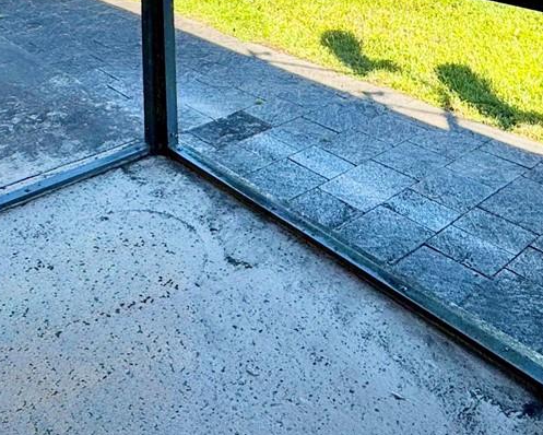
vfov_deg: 28.7
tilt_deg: -8.6
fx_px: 707
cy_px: -111
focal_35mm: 44
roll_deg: -0.7
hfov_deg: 42.0
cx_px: 253
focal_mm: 2.22
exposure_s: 1/1063
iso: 40
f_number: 2.2
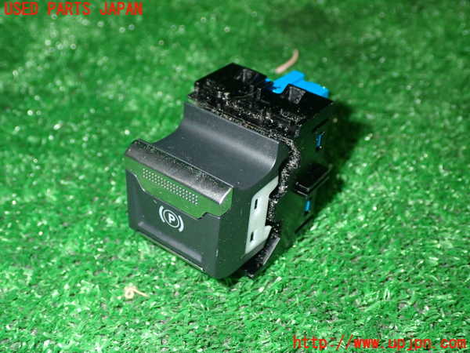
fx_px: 597
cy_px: 176
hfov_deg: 42.9
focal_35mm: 44
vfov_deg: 32.9
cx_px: 235
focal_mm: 7.84
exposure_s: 1/40
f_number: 9
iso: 640
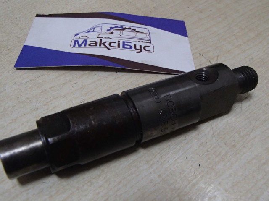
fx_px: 287
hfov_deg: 50.2
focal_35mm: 37
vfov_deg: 38.6
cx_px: 134
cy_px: 100
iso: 800
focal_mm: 6.64
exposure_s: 1/60
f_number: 4.7
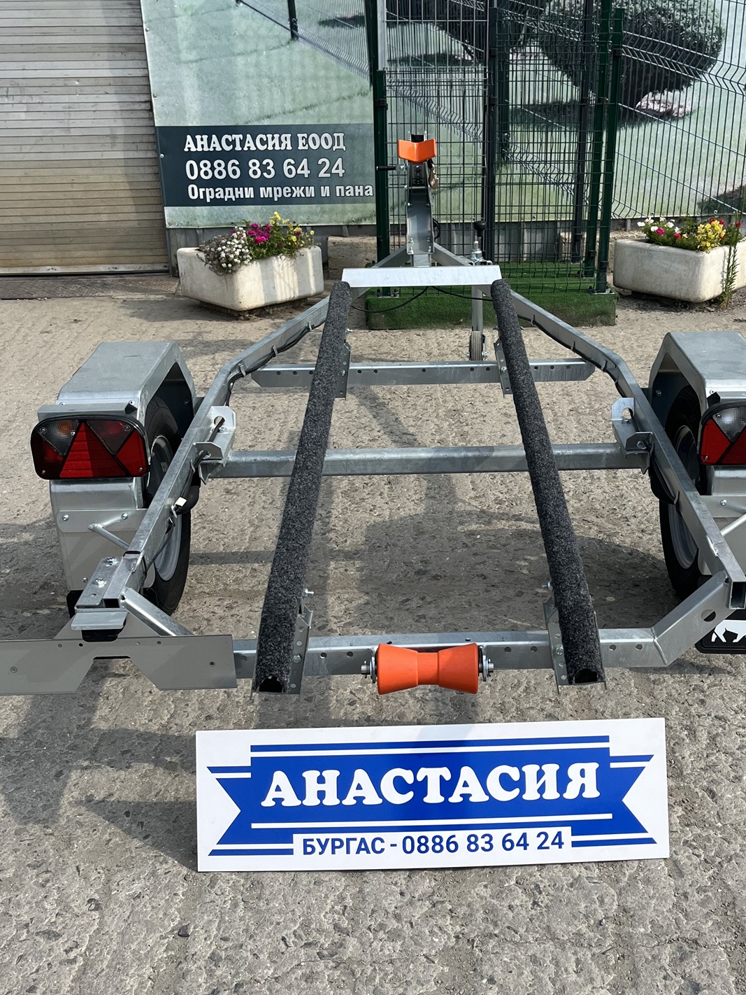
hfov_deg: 36.7
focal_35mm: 39
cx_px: 447
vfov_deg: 47.9
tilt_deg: -25.6
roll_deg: +0.2
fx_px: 1120
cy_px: 503
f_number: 1.6
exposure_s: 1/3876
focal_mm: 5.1
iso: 50
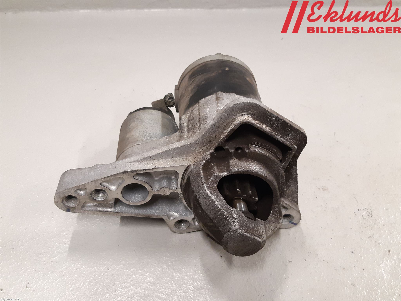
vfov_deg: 53.1
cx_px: 200
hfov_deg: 67.3
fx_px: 301
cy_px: 150
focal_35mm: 26
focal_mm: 3.93
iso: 250
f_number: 1.7
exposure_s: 1/50
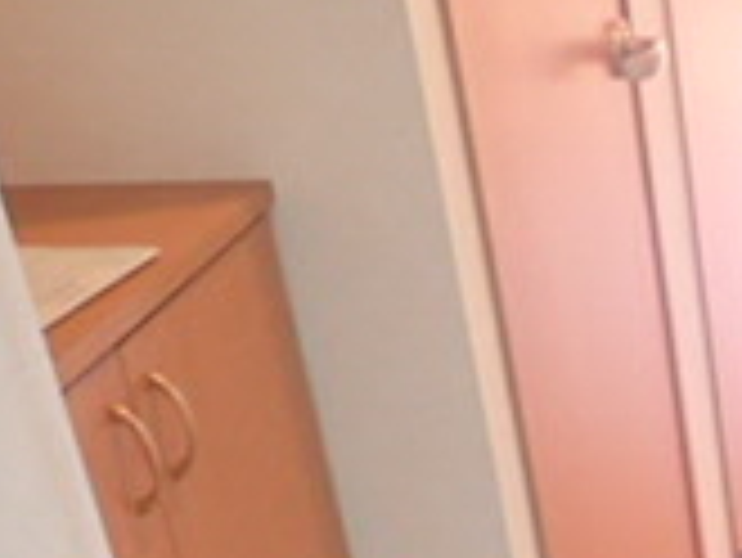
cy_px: 986
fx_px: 2081
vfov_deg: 13.7
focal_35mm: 97
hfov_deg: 18.3
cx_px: 1061
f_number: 2
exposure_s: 1/30
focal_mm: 4.5
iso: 200
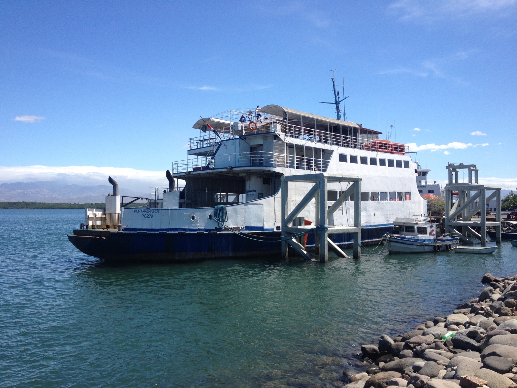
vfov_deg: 40.7
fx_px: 523
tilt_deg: -1.1
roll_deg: +0.4
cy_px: 194
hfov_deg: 52.6
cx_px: 258
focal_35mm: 35
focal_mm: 4.28
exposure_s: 1/1842
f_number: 2.4
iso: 50
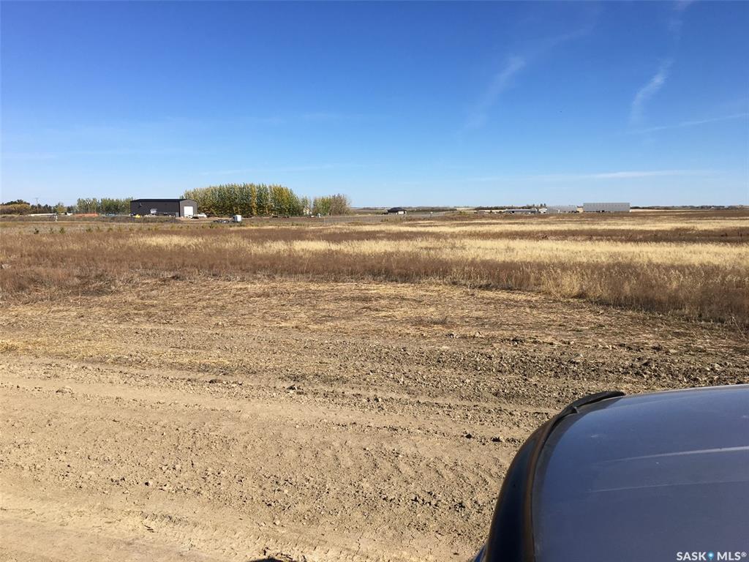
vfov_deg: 48.2
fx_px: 627
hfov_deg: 61.7
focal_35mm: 29
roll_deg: -0.9
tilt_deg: -7.9
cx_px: 374
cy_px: 281
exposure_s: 1/2481
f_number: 2.2
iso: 25
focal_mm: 4.15
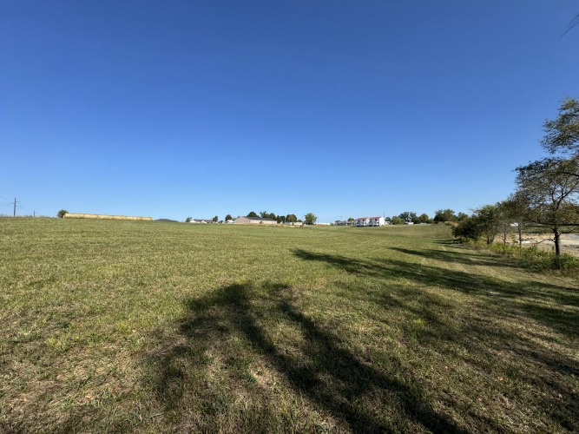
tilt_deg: +2.6
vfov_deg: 85.7
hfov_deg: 102.1
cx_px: 290
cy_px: 217
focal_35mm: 14
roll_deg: +0.0
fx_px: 234
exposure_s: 1/2208
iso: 50
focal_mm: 2.22
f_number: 2.2
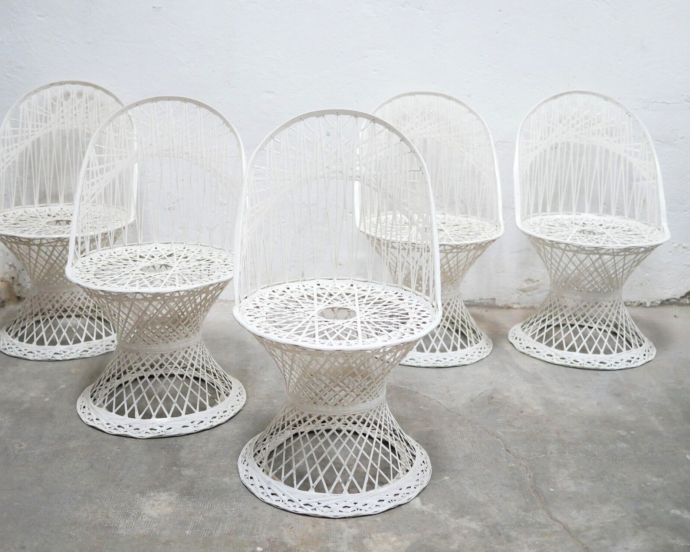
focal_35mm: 42
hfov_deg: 43.8
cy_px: 275
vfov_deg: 35.7
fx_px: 858
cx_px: 322
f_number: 1.7
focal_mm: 20
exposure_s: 1/60
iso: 2000
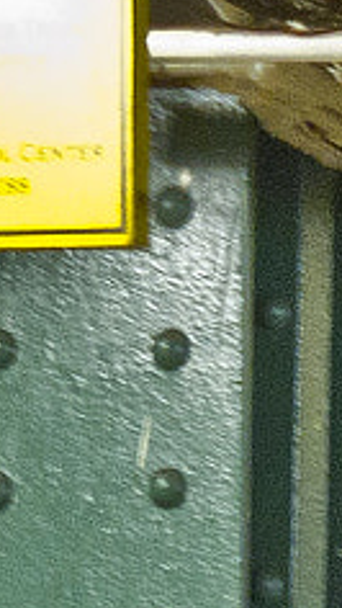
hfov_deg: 4.0
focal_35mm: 256
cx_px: 1980
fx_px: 4121
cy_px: 1051
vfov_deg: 8.2
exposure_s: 1/20
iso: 1600
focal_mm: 24
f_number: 2.8
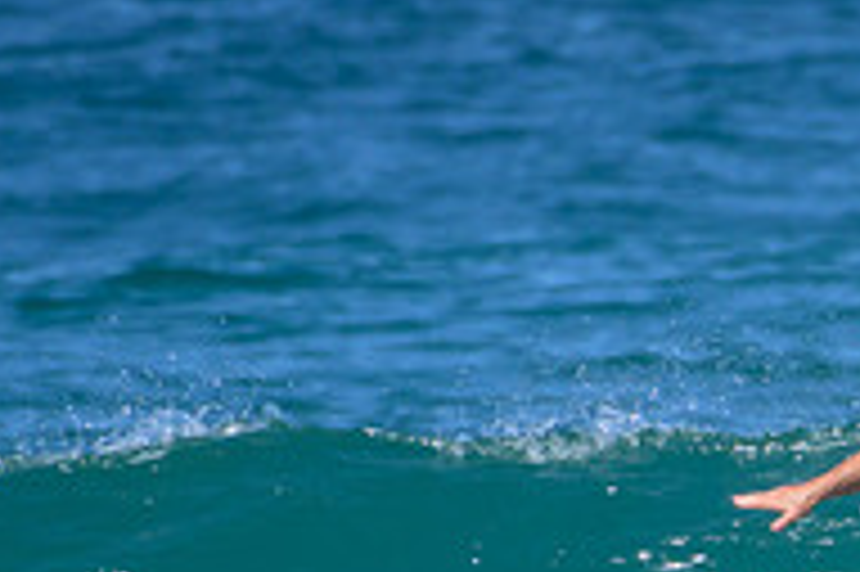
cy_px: 610
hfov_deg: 0.7
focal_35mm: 3037
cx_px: 1175
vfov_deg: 0.5
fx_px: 72487
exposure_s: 1/2000
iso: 1100
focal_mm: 1000
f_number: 11
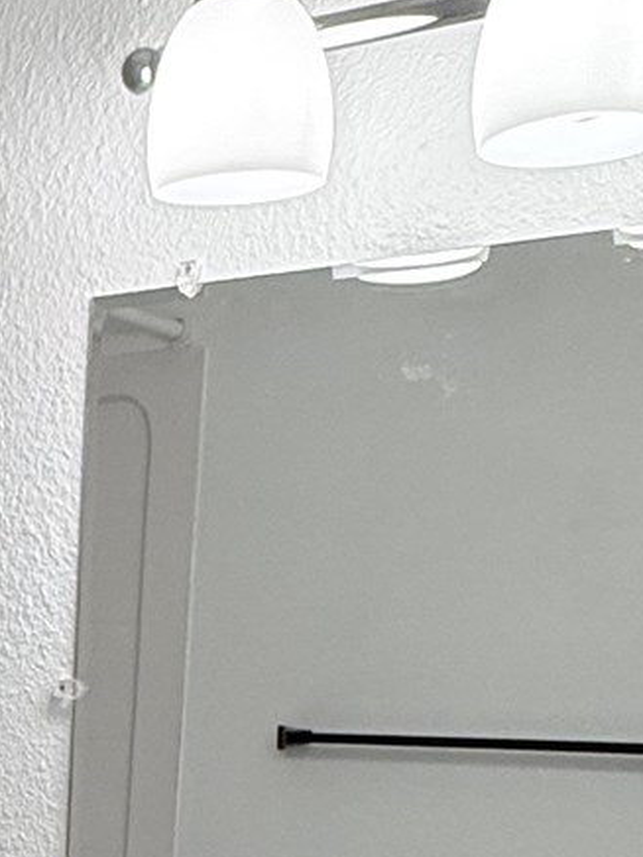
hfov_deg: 18.4
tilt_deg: -10.0
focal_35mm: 74
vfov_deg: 24.5
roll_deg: -1.0
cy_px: 949
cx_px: -206
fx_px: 1833
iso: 200
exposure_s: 1/120
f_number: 2.2
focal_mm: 2.22
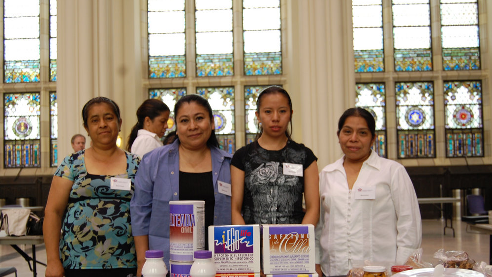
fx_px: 587
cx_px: 245
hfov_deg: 45.5
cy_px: 165
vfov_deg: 26.5
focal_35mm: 45
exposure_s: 1/30
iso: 450
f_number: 4.2
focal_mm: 28
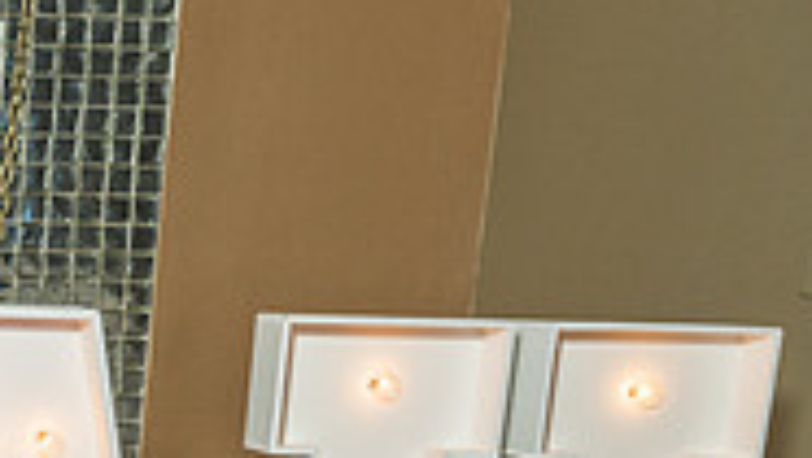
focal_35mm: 86
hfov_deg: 21.3
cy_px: 687
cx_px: -363
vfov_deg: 13.3
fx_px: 1853
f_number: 5.6
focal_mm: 24
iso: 640
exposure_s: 1/125
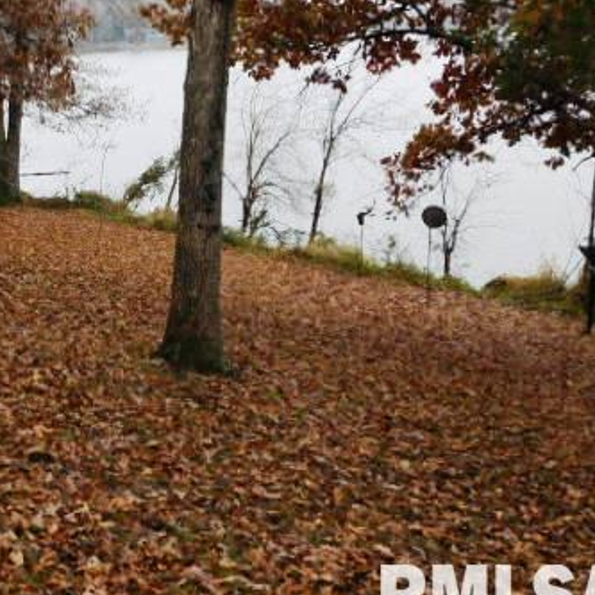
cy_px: 227
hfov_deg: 32.1
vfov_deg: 33.2
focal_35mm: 51
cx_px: 80
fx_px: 992
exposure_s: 1/100
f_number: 3.2
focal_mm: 5.3
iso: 125
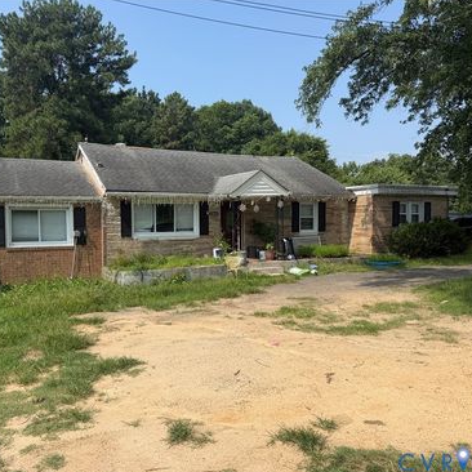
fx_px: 447
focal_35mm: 29
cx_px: 205
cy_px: 238
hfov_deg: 55.4
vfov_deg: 55.6
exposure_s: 1/4673
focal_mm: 6.76
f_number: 1.78
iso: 80
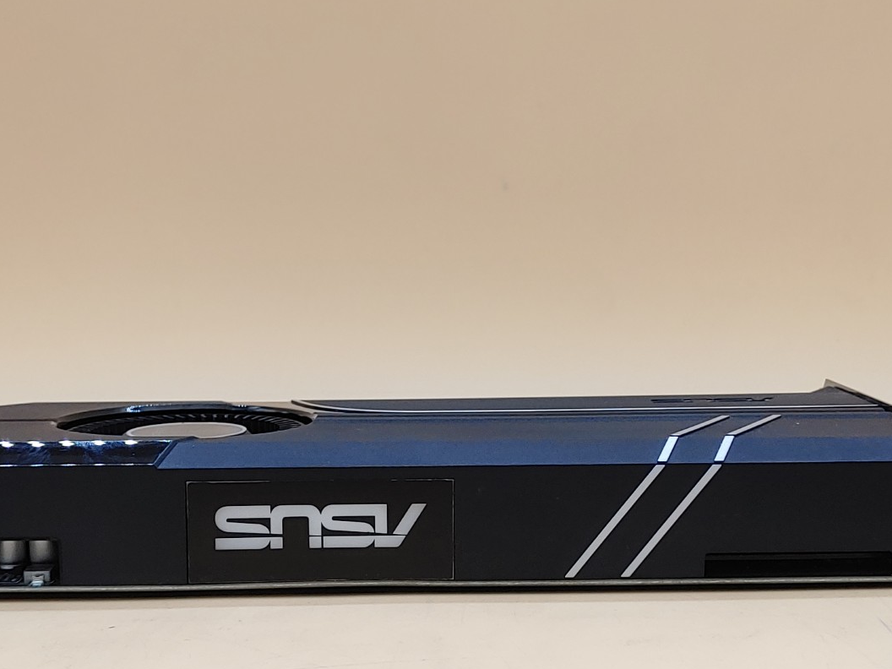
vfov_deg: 24.3
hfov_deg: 32.2
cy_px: 445
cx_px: 428
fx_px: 1546
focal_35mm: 60
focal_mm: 4.36
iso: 50
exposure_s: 1/96
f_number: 1.8
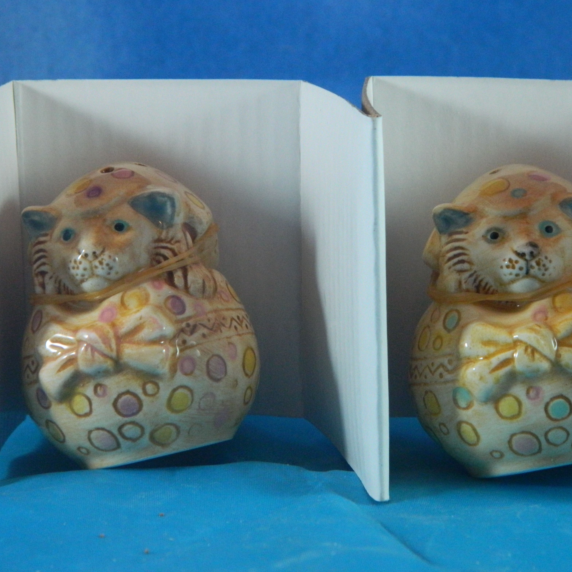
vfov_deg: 17.1
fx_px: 1907
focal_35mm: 102
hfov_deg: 17.0
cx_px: 341
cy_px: 286
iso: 400
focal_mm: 15.1
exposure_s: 1/50
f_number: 4.2
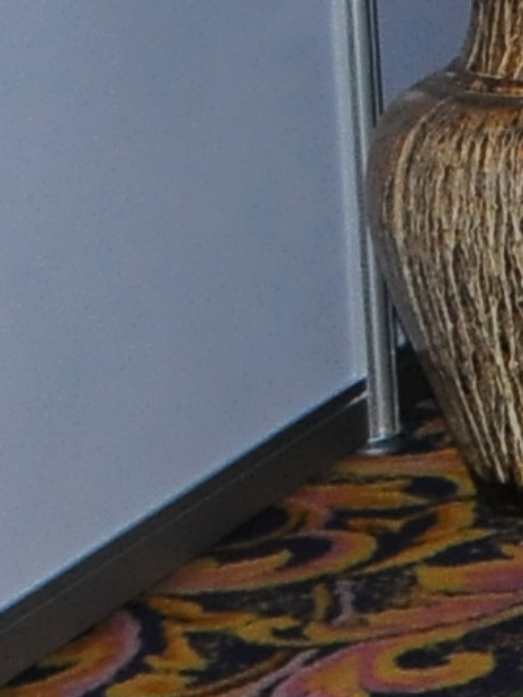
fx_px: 5600
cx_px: 3025
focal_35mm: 278
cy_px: -603
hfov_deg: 4.3
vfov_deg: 6.9
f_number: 7.1
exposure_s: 1/60
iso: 800
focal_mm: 20
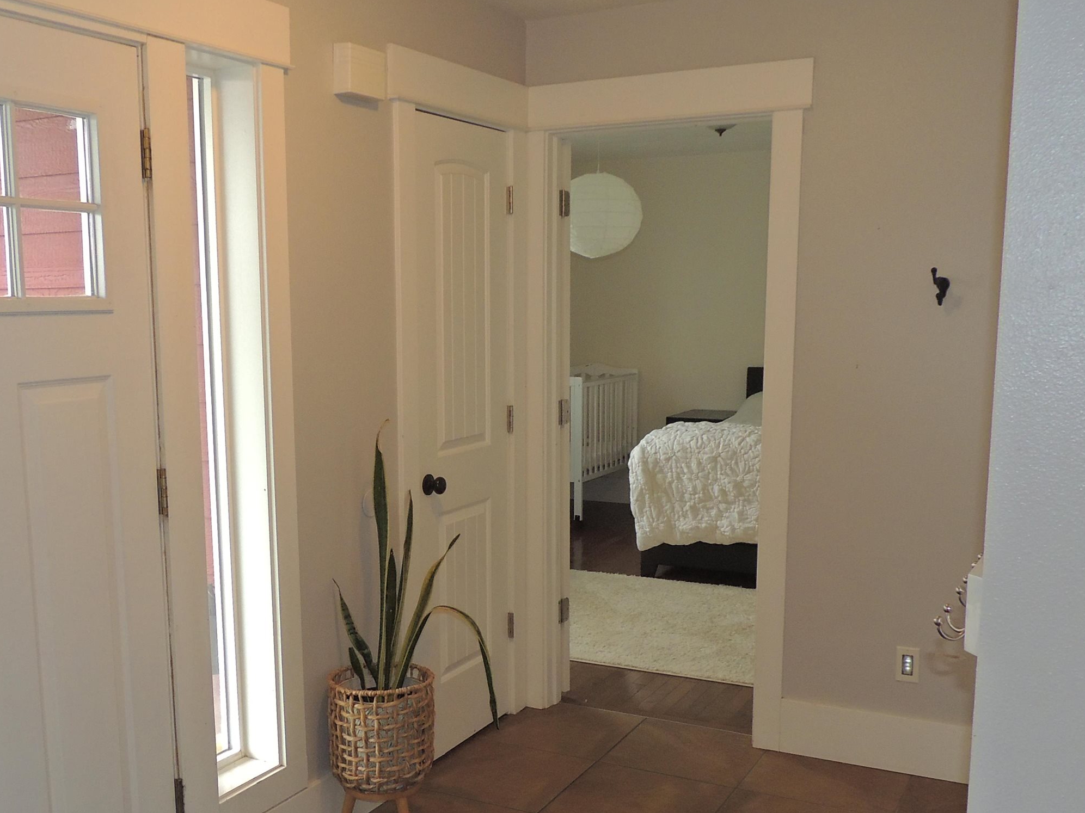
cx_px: 439
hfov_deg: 49.9
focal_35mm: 37
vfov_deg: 38.4
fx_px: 1160
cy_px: 500
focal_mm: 4.3
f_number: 3
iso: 320
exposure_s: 1/40
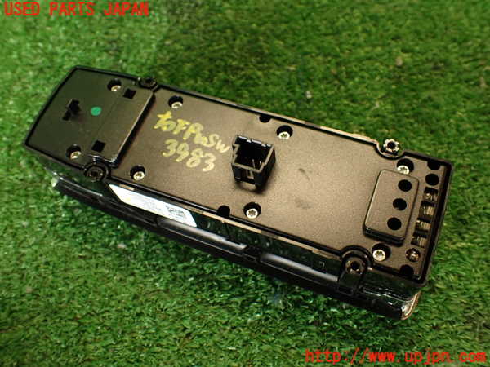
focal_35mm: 32
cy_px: 184
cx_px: 245
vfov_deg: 44.2
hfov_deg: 56.8
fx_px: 453
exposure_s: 1/40
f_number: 2.4
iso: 200
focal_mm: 5.79
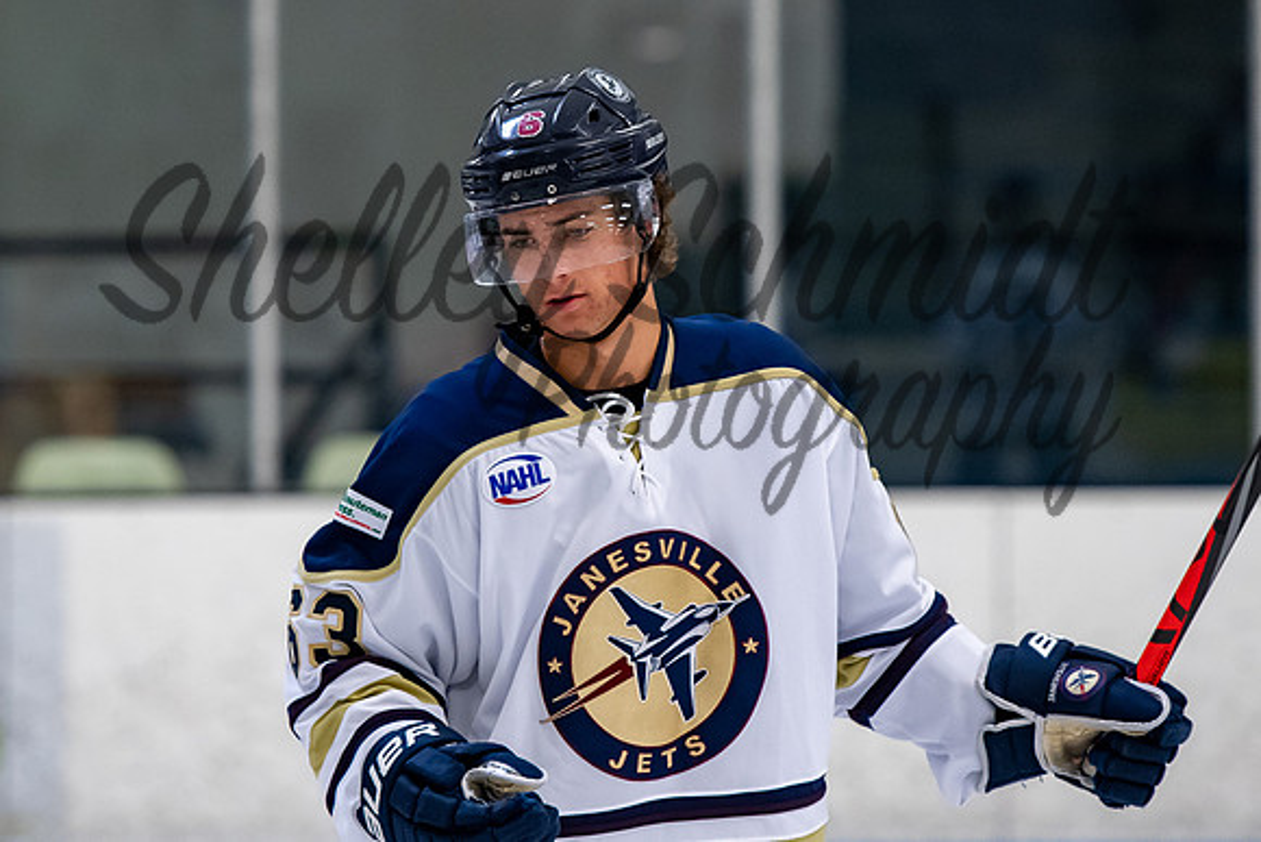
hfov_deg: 5.8
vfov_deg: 3.9
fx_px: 12493
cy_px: 382
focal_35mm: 357
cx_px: 573
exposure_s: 1/640
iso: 1250
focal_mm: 180
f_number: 3.2
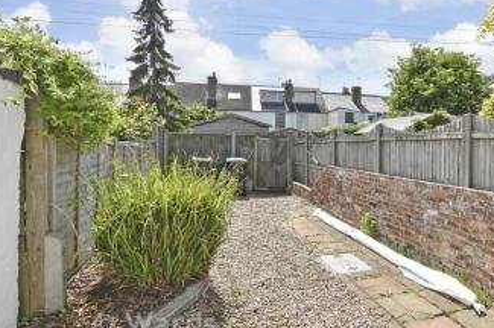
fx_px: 302
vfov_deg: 57.1
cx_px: 328
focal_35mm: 22
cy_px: 159
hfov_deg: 76.2
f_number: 8
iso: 160
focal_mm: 10
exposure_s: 1/250
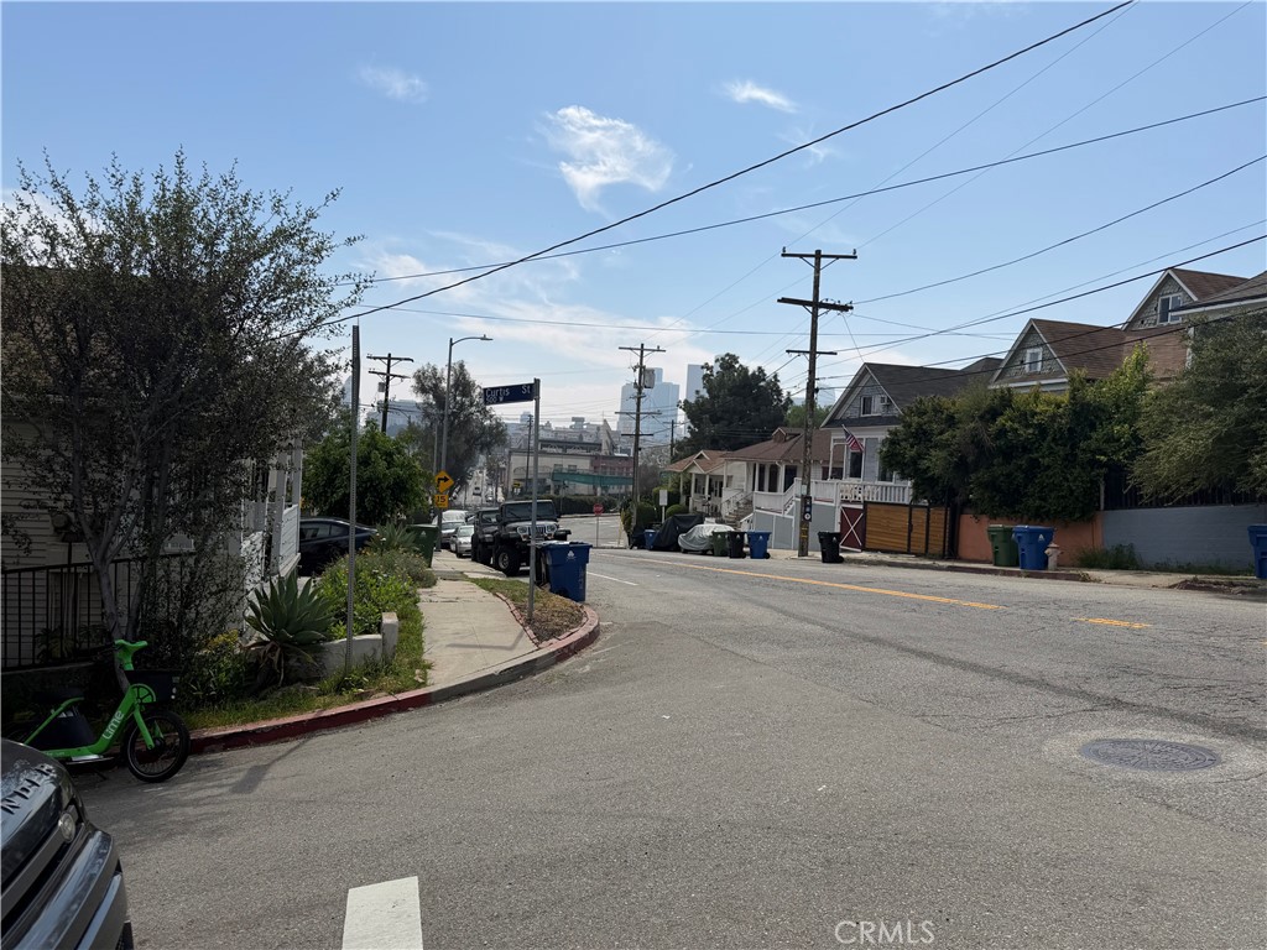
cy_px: 475
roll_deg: -2.9
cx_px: 634
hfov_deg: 71.6
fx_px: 878
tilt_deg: -2.2
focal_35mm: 24
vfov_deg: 56.8
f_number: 1.78
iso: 80
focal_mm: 6.76
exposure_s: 1/7353
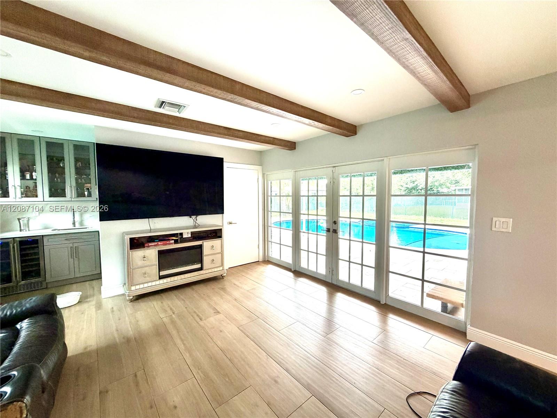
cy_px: 209
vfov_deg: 85.7
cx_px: 278
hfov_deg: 102.1
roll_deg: +0.7
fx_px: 225
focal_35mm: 14
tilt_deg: -3.7
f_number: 2.2
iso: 250
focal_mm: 2.22
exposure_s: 1/60
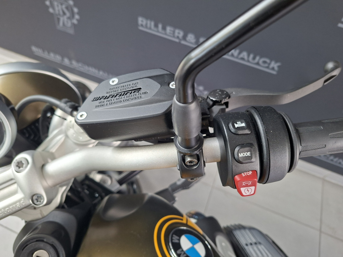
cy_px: 128
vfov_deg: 58.9
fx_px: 228
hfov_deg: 73.9
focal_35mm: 23
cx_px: 172
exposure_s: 1/100
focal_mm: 5.54
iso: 250
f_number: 1.8
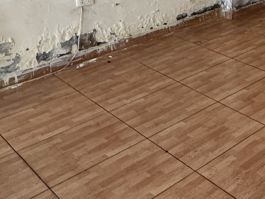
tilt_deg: -7.7
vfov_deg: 23.4
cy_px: -62
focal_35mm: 55
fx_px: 421
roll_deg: +0.7
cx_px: 371
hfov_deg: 27.3
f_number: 2.2
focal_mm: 2.22
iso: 320
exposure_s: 1/99
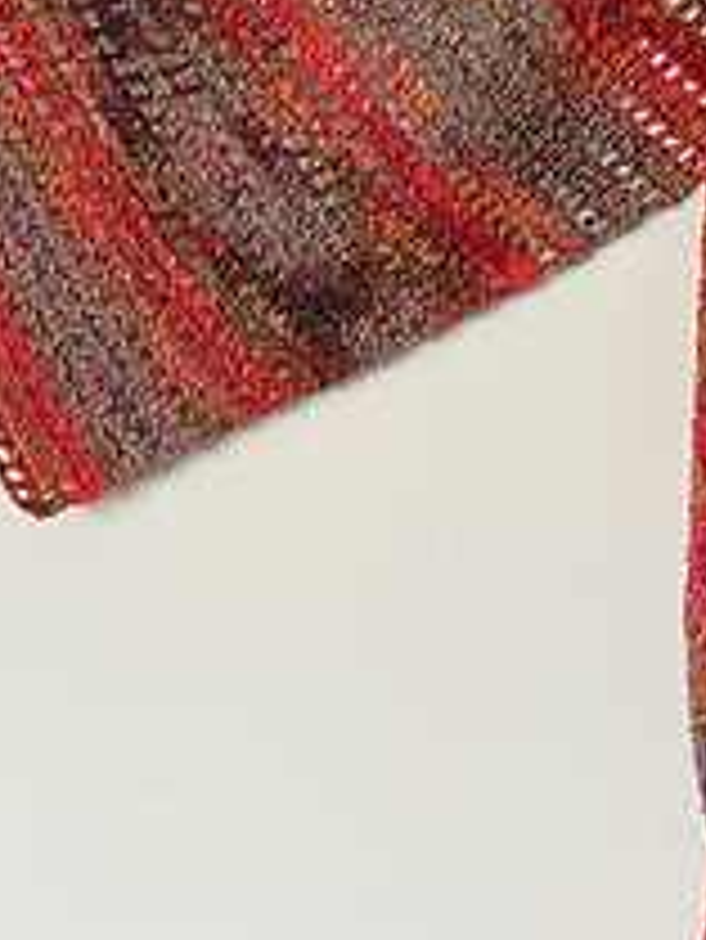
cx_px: 299
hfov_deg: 21.9
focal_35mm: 67
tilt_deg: -8.1
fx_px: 1820
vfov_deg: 28.4
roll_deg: -0.9
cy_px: 211
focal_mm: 3.99
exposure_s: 1/60
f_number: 1.8
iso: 100
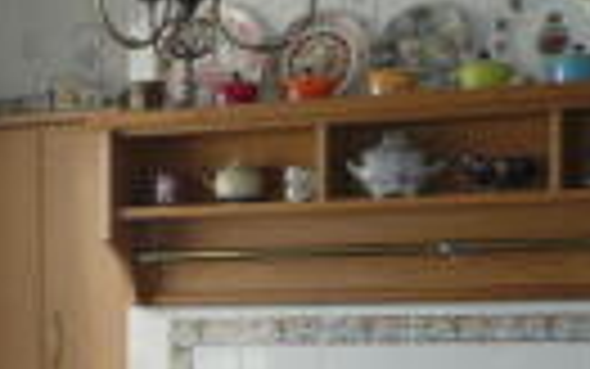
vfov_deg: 9.6
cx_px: -286
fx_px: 2123
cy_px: 574
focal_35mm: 132
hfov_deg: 14.7
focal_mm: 4.6
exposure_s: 1/80
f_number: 2.8
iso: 100
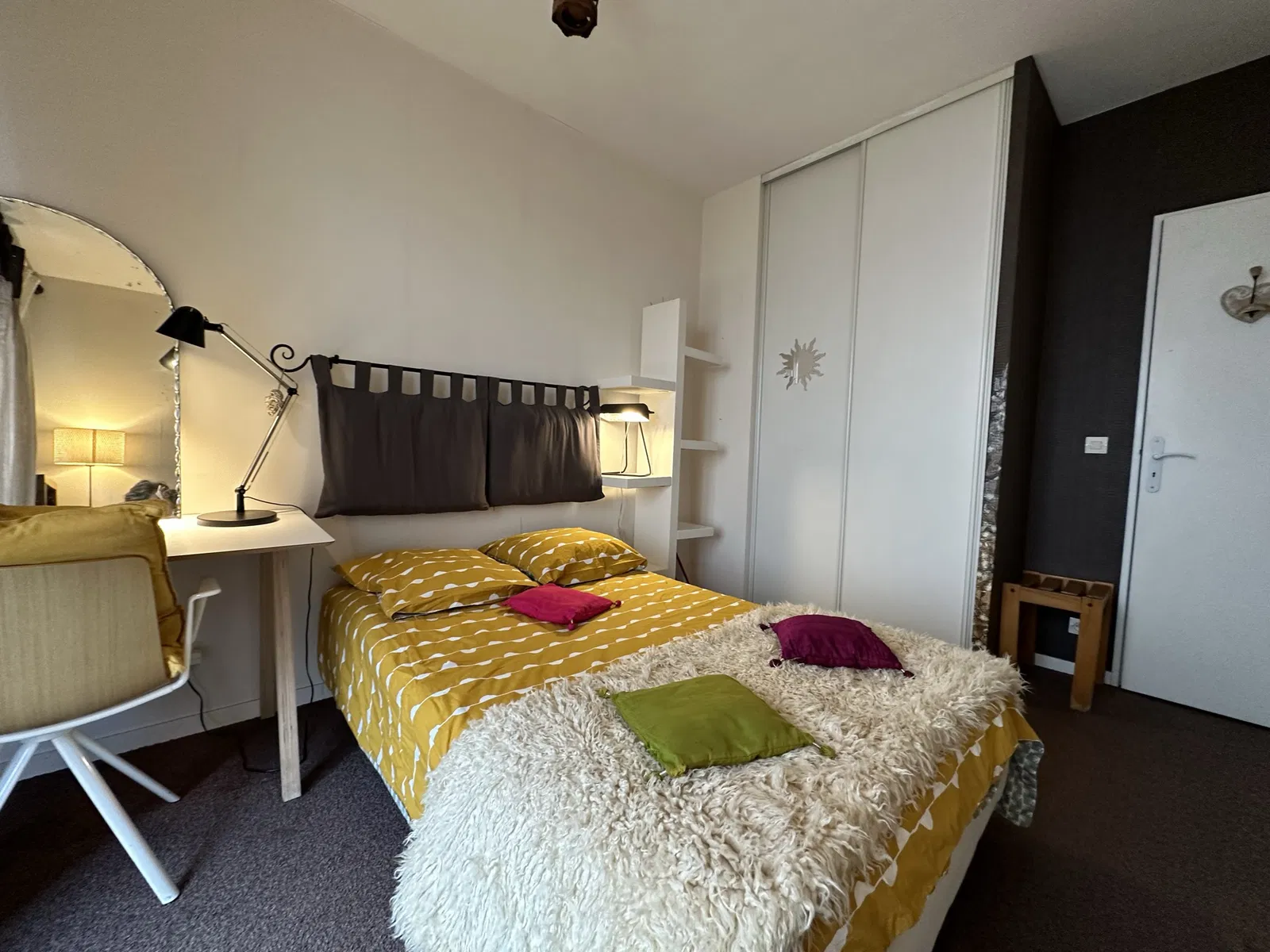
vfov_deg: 85.7
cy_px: 476
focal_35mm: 14
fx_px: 514
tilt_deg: -4.9
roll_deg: -1.5
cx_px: 635
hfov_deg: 102.1
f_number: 2.2
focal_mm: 2.22
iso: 200
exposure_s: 1/50
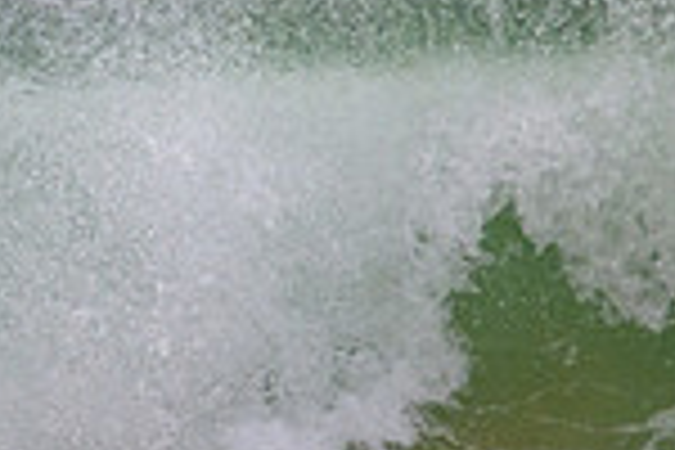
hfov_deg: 0.7
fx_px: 58158
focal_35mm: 3102
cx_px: -621
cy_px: -128
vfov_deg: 0.4
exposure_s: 1/2000
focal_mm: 800
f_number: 11
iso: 1250
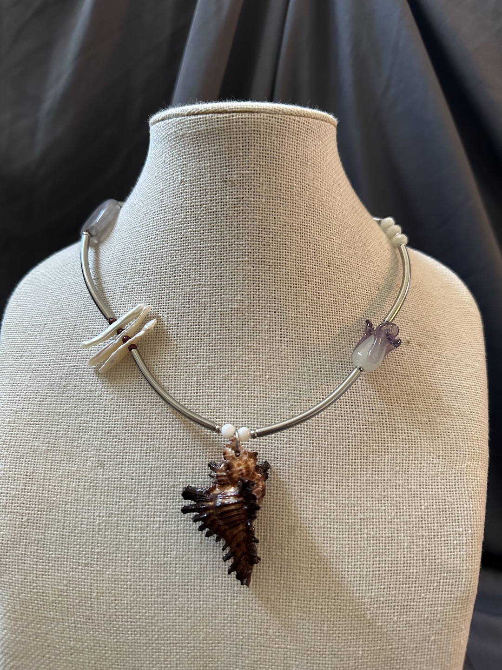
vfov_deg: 71.6
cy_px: 335
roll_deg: -2.1
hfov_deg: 56.8
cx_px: 251
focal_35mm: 24
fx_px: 464
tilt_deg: -10.9
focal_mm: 6.86
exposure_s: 1/50
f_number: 1.78
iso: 500
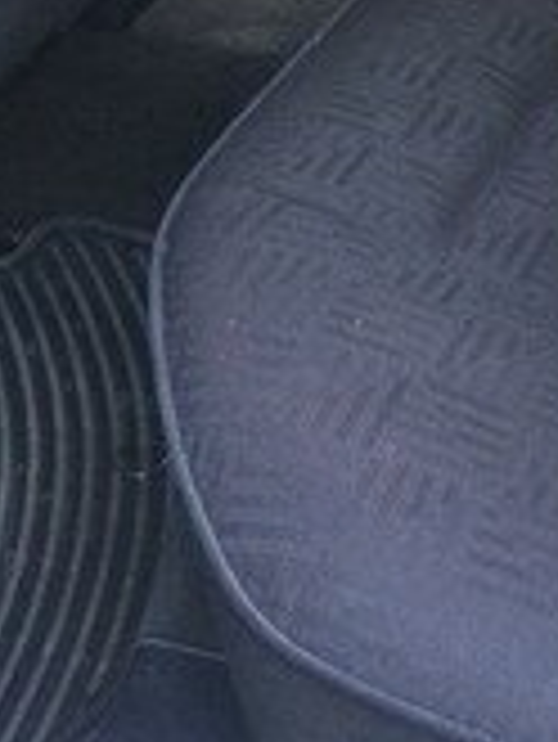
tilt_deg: -24.0
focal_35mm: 87
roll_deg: -5.0
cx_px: 810
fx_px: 1867
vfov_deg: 21.0
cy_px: -148
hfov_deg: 15.8
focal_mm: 4.15
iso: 125
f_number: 2.2
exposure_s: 1/33
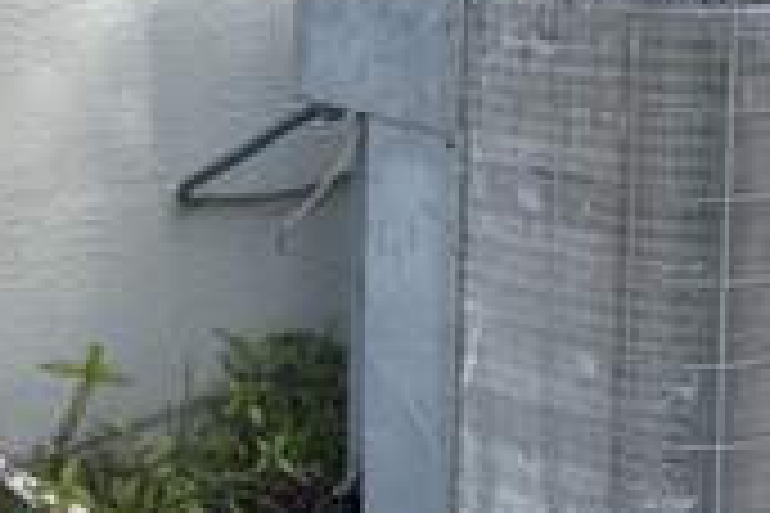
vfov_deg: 19.4
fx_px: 1497
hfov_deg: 28.8
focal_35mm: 70
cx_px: 374
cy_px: 164
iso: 80
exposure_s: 1/1032
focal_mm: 6.76
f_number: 1.78
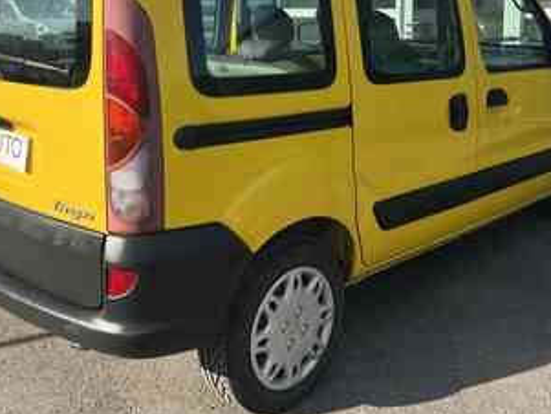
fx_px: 701
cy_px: 83
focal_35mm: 44
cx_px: 300
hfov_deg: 42.9
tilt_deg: -7.7
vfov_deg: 32.0
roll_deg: +0.5
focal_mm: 5.7
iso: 50
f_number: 1.5
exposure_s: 1/3356
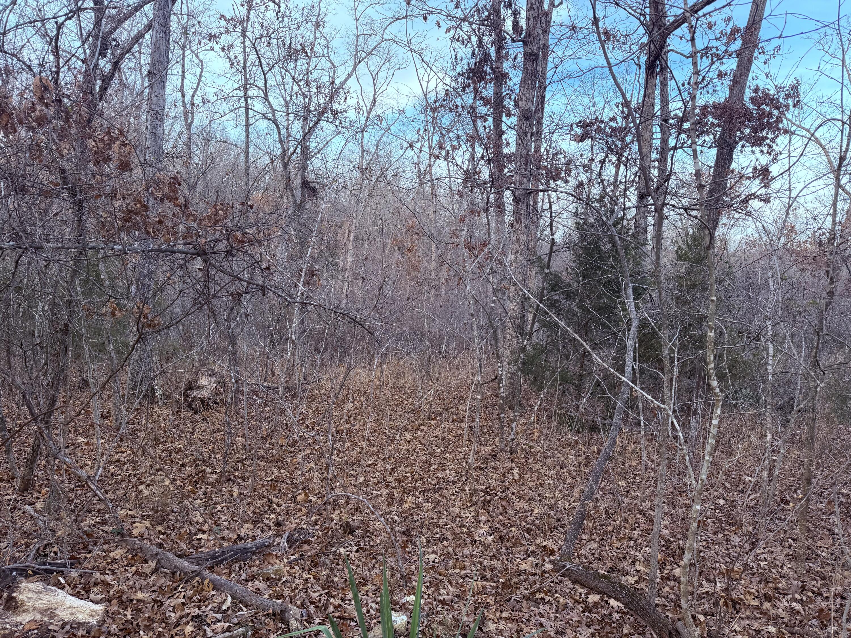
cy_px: 319
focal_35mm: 24
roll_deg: -2.6
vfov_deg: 56.8
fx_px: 590
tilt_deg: -5.7
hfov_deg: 71.6
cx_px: 426
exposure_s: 1/196
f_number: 1.78
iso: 80
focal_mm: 6.76
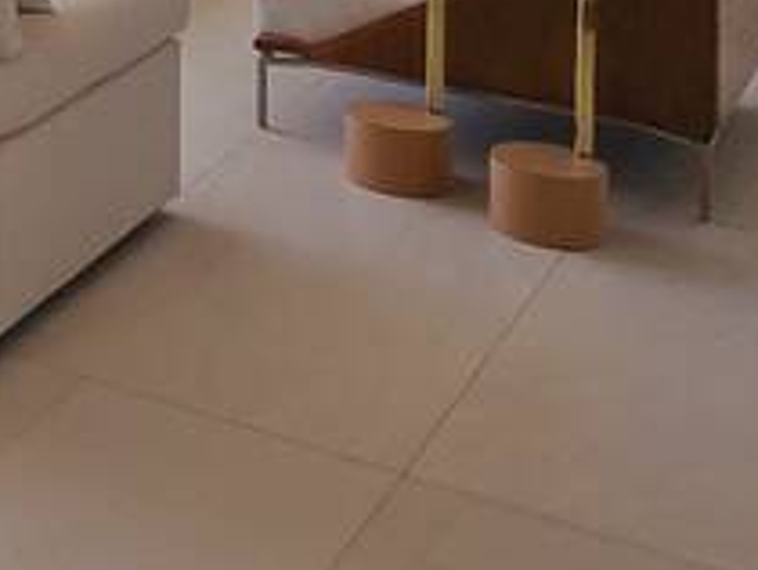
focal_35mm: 89
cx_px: -614
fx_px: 1951
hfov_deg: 17.6
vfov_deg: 13.9
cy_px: -592
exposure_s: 1/1163
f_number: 2.2
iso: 50
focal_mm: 2.2
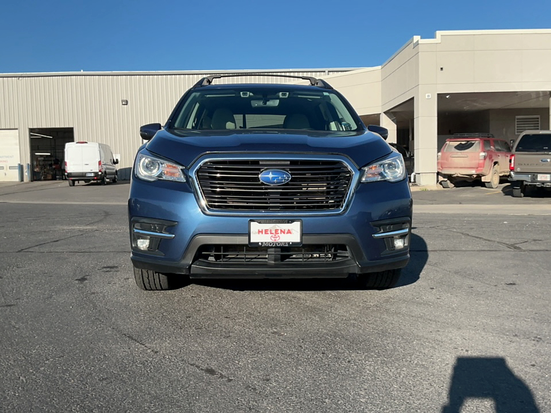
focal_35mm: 30
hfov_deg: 60.0
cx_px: 276
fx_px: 478
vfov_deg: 46.8
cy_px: 206
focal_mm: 3
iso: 25
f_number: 1.8
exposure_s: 1/1984
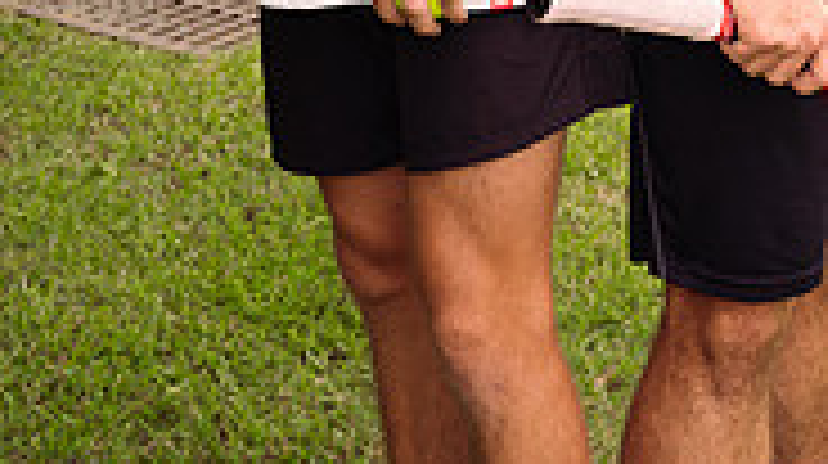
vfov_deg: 10.9
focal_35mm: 100
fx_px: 2193
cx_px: 639
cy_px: -478
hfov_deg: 21.2
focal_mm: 39
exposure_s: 1/200
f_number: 7.1
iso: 100
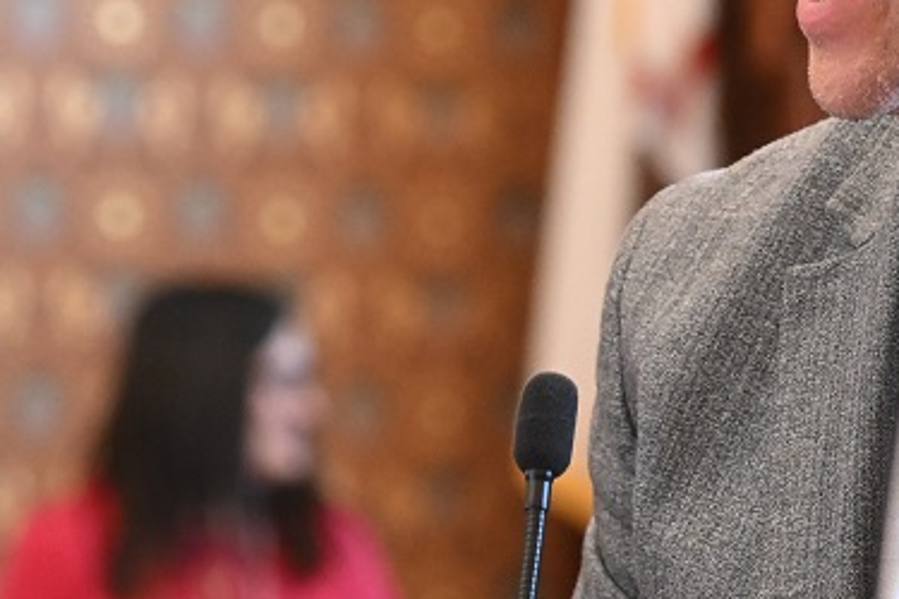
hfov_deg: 5.5
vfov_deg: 3.7
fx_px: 9264
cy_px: 359
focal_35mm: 371
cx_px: 794
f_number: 4.5
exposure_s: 1/125
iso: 5000
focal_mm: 116
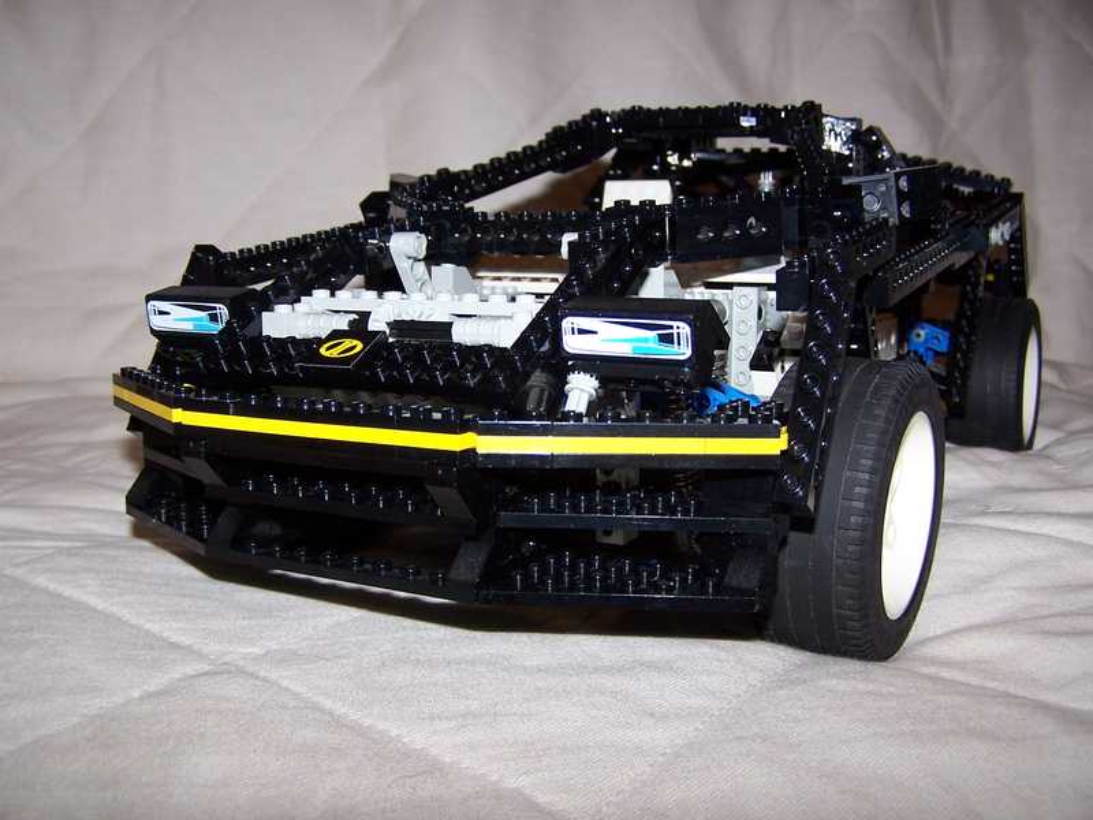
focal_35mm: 38
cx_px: 546
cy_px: 410
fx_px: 1200
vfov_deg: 37.7
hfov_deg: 49.0
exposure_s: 1/60
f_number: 2.8
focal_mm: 6.3
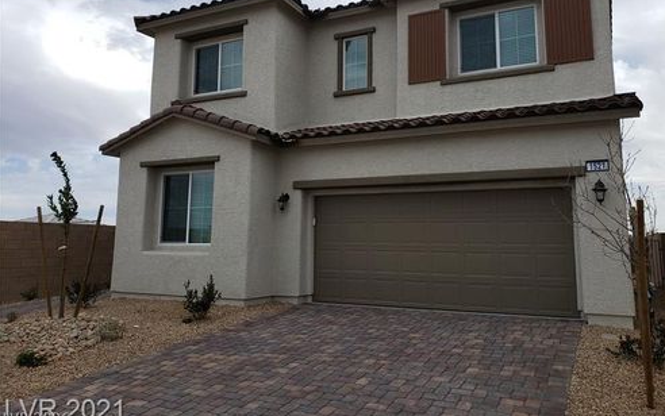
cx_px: 337
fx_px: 508
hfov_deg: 66.4
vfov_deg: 44.5
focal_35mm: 28
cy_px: 176
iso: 50
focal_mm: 4.3
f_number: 2.4
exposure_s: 1/1087
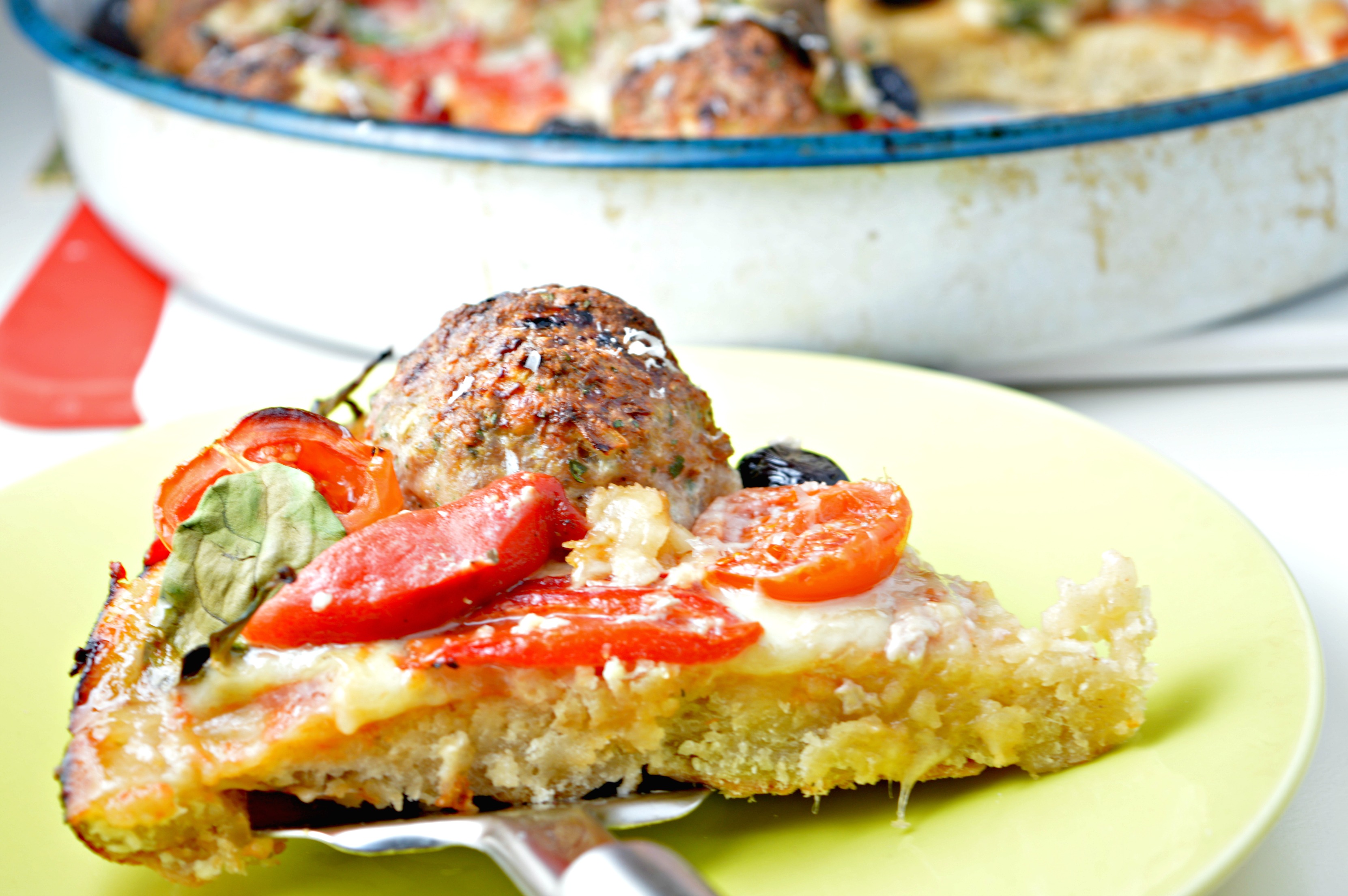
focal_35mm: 82
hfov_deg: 24.6
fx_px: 3086
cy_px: 448
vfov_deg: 16.5
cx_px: 674
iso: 100
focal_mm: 55
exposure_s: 1/15
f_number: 5.6
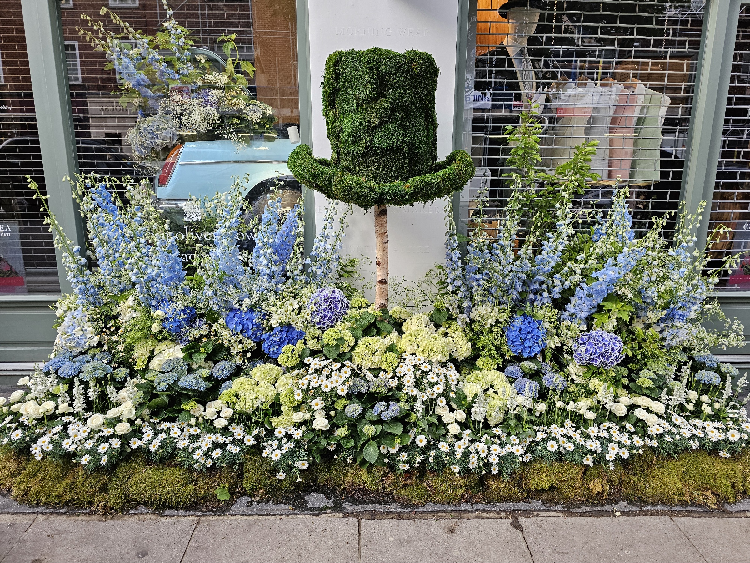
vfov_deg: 58.9
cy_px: 282
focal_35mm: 23
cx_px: 375
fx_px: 498
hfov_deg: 73.9
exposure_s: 1/192
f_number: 1.7
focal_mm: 6.3
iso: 160
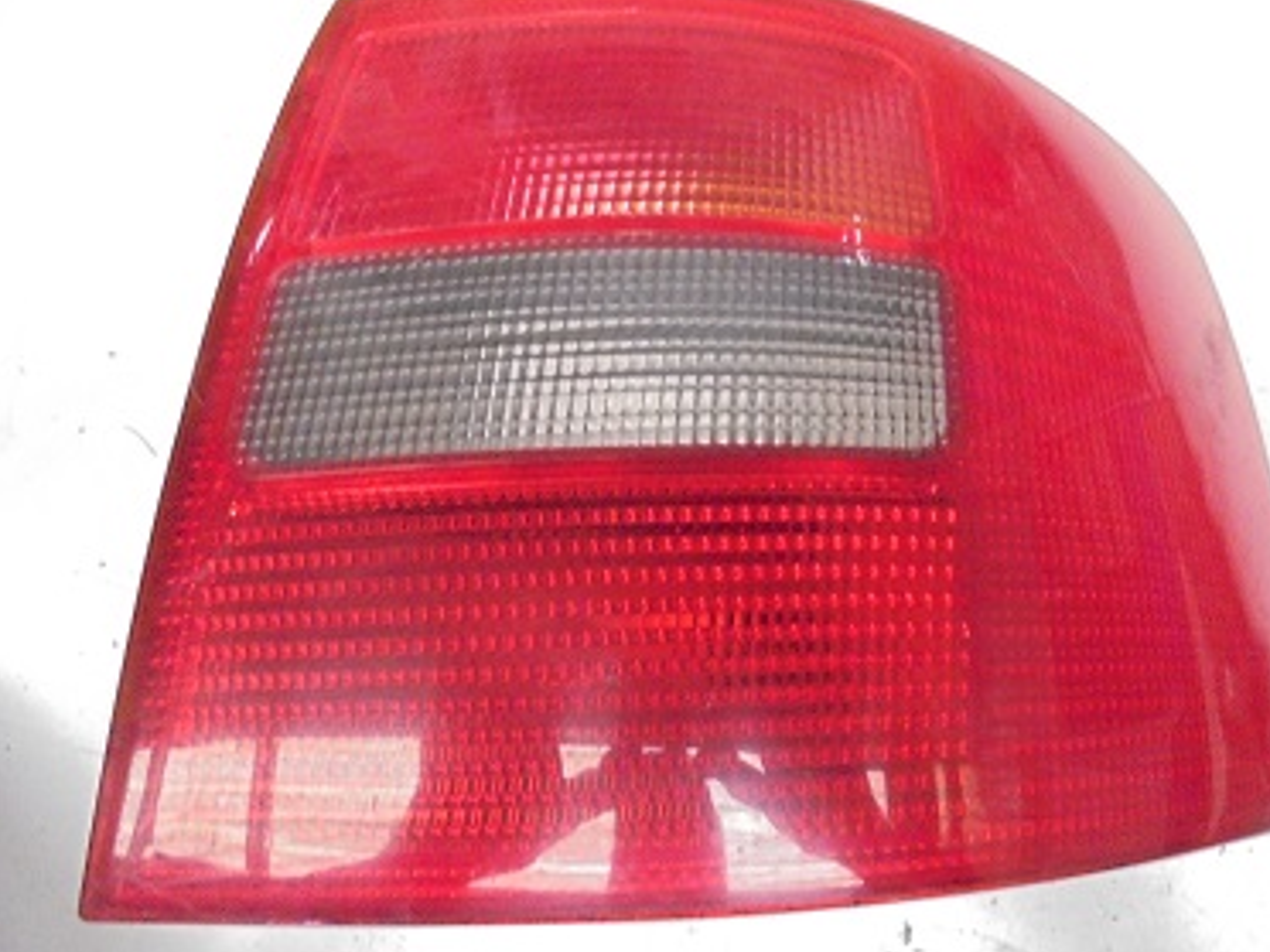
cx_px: 705
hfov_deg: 61.5
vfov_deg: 48.2
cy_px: 474
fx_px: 1064
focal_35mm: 29
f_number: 3.5
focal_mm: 4.6
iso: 800
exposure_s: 1/15
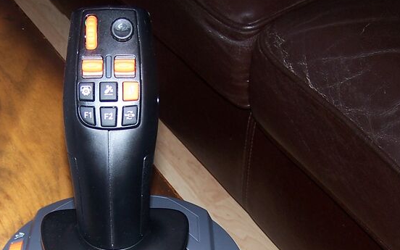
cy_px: 214
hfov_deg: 28.1
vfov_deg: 17.6
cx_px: 151
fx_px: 796
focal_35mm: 73
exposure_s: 1/60
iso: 80
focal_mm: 6.3
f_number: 2.8
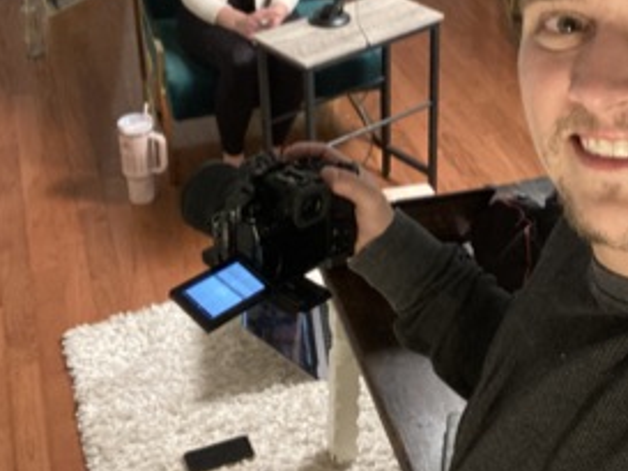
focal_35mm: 61
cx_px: 359
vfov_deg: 23.4
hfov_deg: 31.6
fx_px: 1107
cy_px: 51
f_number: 2.2
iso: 400
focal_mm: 2.87
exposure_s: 1/30
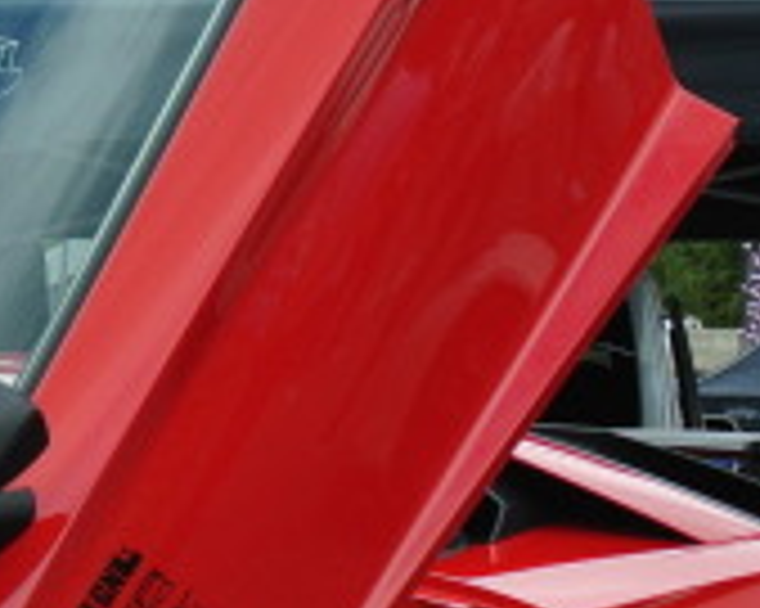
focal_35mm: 152
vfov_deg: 10.1
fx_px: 3417
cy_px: 592
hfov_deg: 11.9
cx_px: -517
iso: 100
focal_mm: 14
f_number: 4.5
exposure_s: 1/400
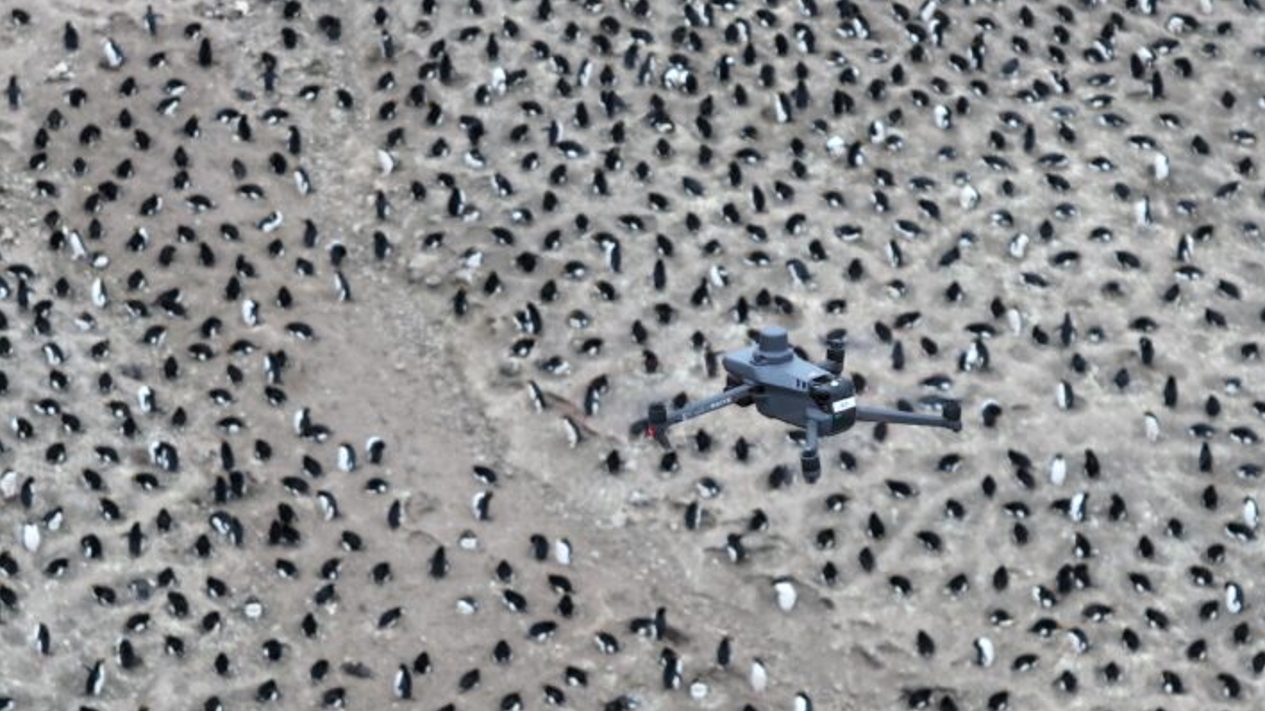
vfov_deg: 6.5
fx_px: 6305
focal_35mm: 188
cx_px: 627
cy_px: 479
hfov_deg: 11.5
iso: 100
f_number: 3.4
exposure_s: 1/60
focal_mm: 30.71
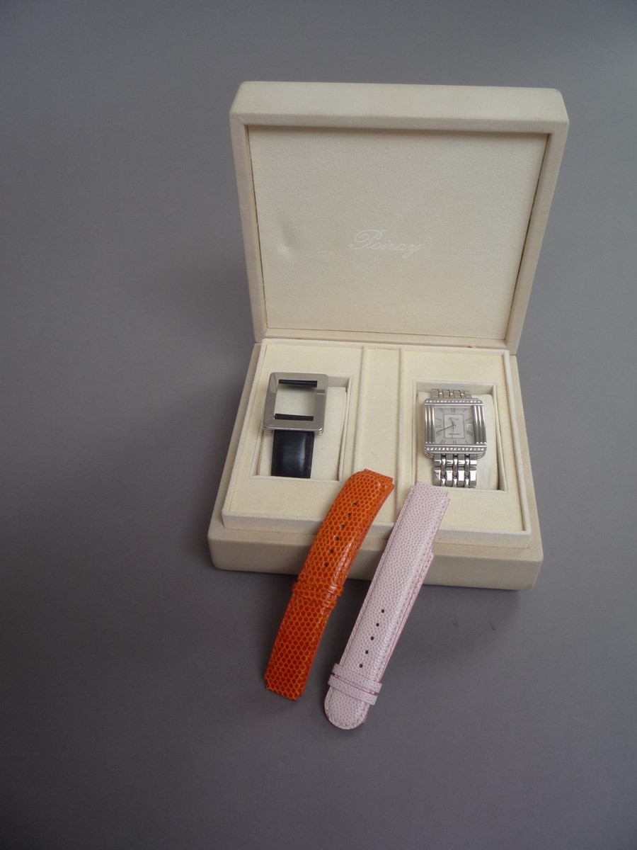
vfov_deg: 60.0
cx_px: 318
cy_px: 425
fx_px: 736
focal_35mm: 30
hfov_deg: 46.8
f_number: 3.3
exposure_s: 1/60
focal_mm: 5.2
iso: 100
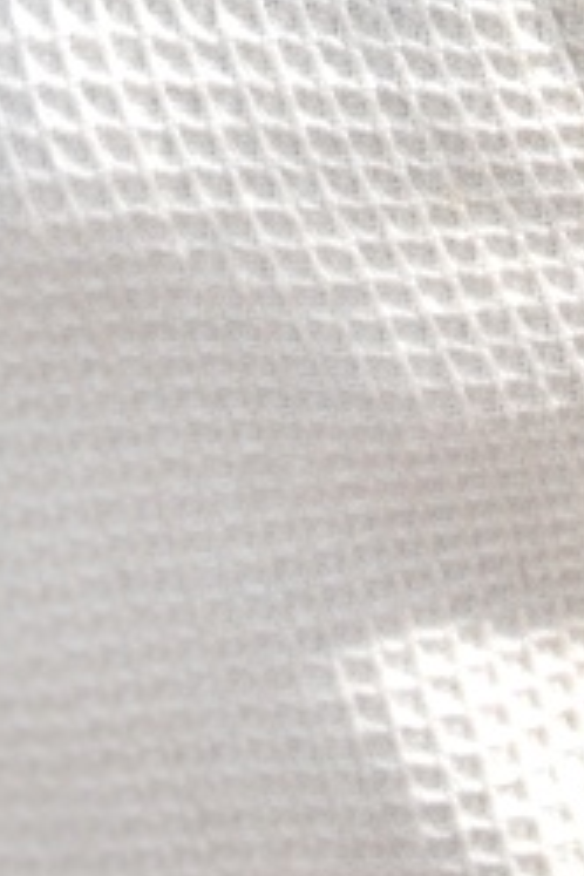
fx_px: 6559
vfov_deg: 7.5
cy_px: -454
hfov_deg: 5.0
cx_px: 1121
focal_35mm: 270
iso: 100
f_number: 13
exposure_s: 1/250
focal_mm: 35
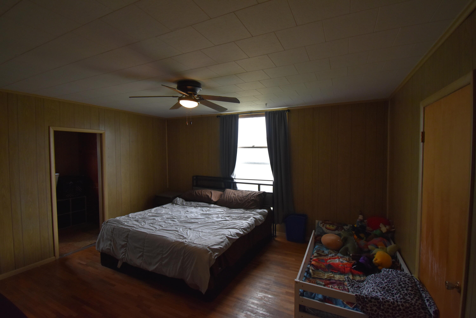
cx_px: 238
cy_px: 159
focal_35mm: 15
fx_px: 198
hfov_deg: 100.4
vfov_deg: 77.3
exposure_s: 1/200
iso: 800
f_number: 4.5
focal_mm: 10
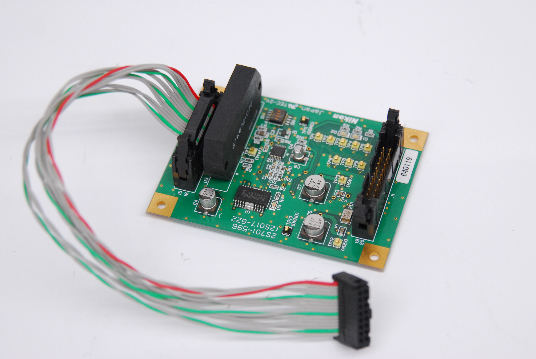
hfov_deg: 19.4
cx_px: 268
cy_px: 180
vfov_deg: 13.1
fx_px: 1565
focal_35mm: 105
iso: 800
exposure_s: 1/125
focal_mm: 70
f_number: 4
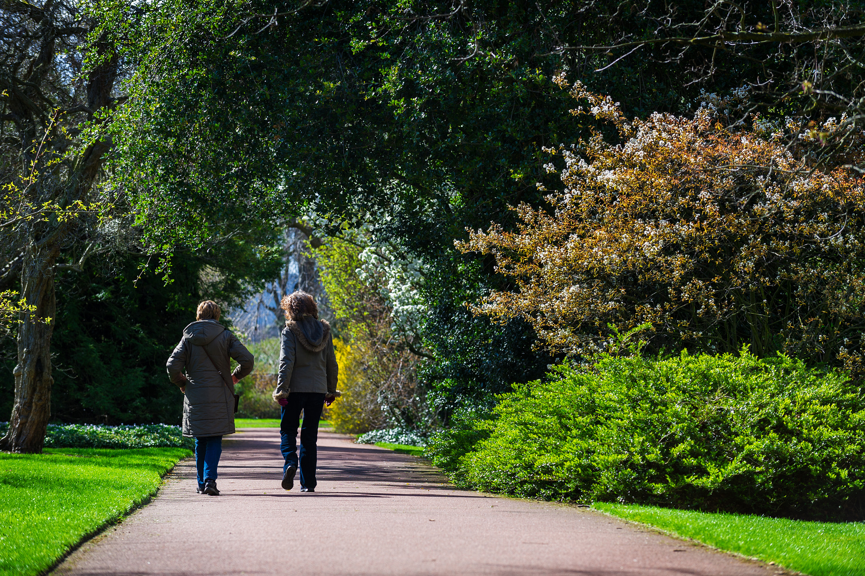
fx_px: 3242
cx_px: 432
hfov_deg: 15.2
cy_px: 288
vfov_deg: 10.1
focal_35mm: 135
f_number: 5.6
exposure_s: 1/400
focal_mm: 135
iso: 200
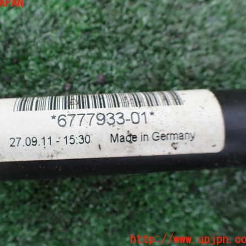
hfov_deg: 45.6
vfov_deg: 46.0
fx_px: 289
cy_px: 121
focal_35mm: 36
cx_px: 89
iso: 100
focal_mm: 5.4
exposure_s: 1/250
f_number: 3.2
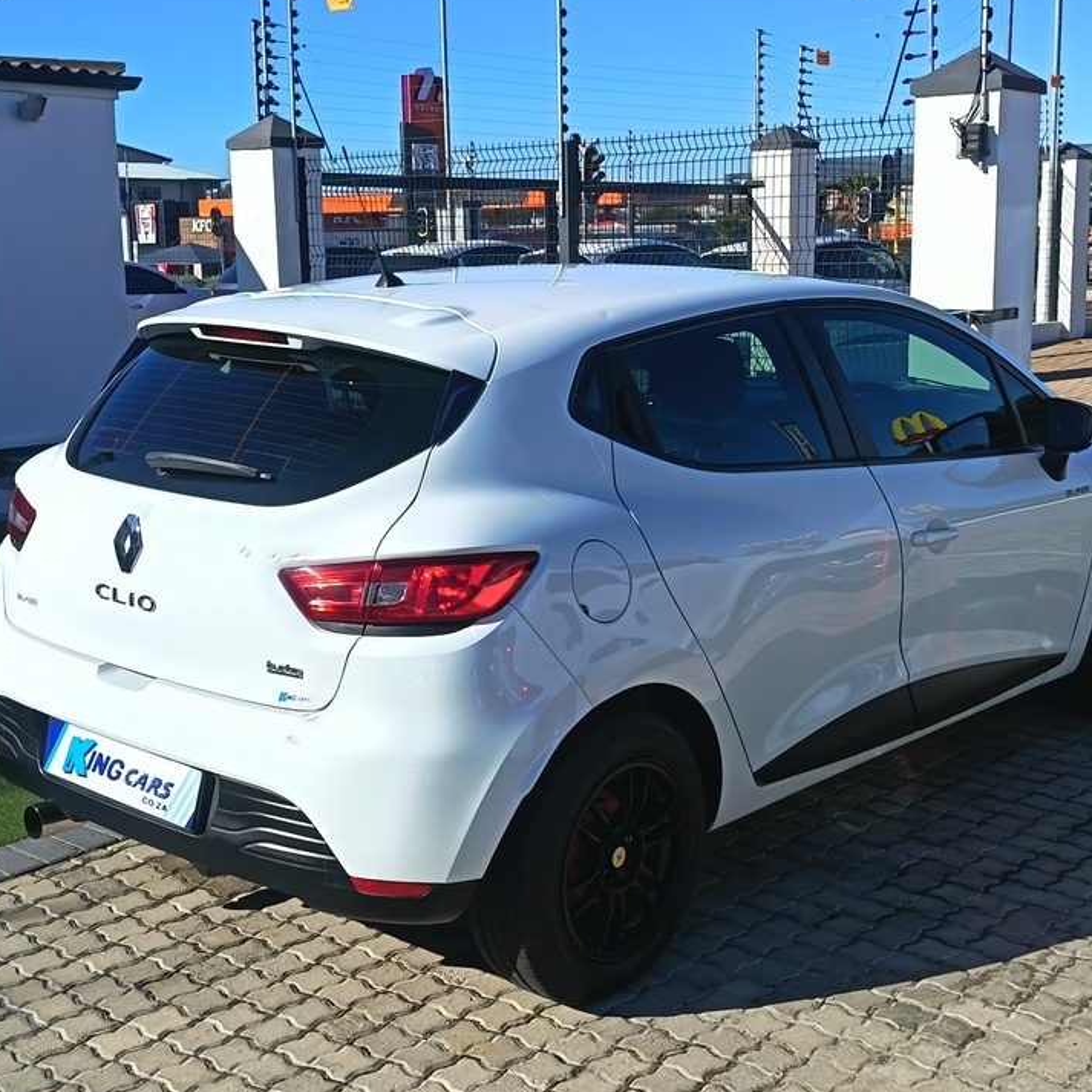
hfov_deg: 36.1
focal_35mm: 47
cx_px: 554
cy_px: 541
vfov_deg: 36.1
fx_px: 1677
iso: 100
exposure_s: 1/954
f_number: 1.75
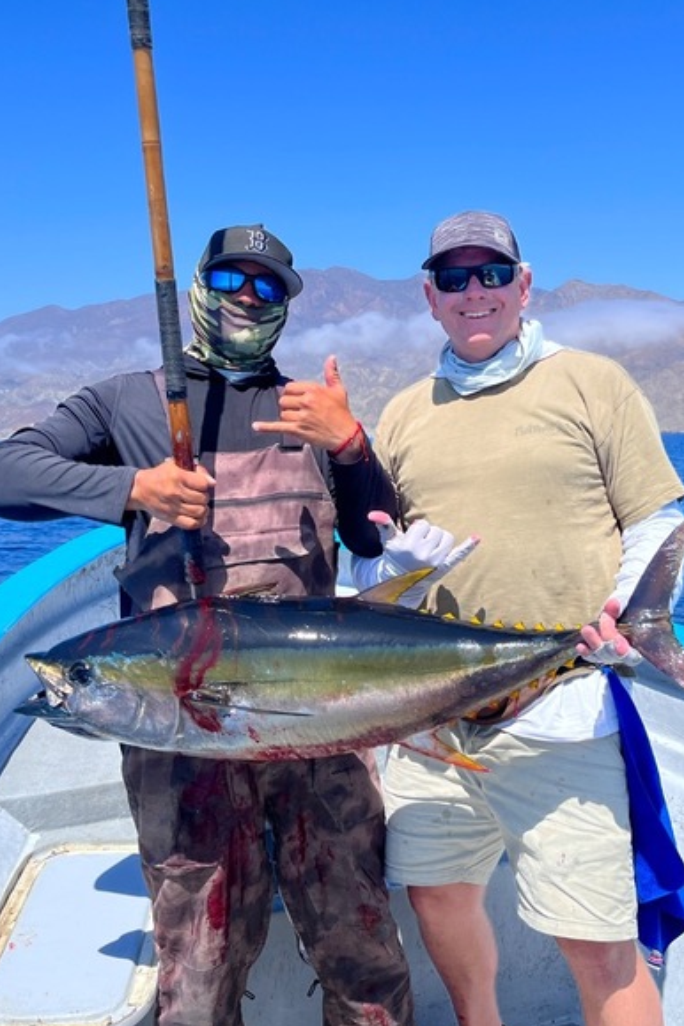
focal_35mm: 28
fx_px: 798
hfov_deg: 46.4
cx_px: 330
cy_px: 503
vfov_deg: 65.5
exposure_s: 1/3311
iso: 50
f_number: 1.6
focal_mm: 5.1
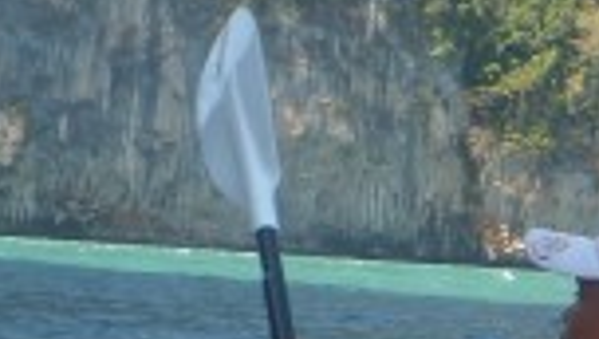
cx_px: 772
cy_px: 351
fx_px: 2259
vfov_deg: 8.5
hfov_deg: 14.5
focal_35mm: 142
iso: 100
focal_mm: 5.5
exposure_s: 1/250
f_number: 3.5
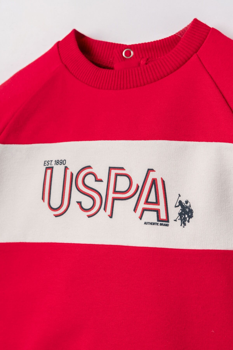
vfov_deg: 39.6
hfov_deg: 27.0
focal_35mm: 50
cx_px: 116
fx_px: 485
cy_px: 175
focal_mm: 50
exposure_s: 1/125
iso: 250
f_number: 9
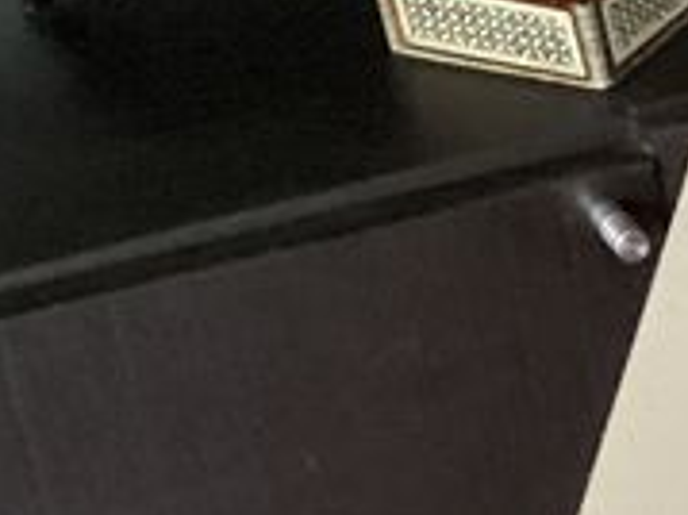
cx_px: 1637
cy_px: 1084
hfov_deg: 10.0
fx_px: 3436
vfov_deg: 8.1
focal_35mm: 173
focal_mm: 3.3
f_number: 2.4
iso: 400
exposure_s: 1/40
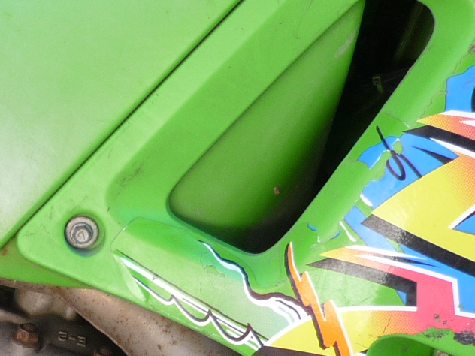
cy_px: 417
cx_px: -35
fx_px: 1468
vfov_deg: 13.5
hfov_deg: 17.8
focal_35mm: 107
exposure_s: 1/100
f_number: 2.8
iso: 100
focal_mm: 5.5
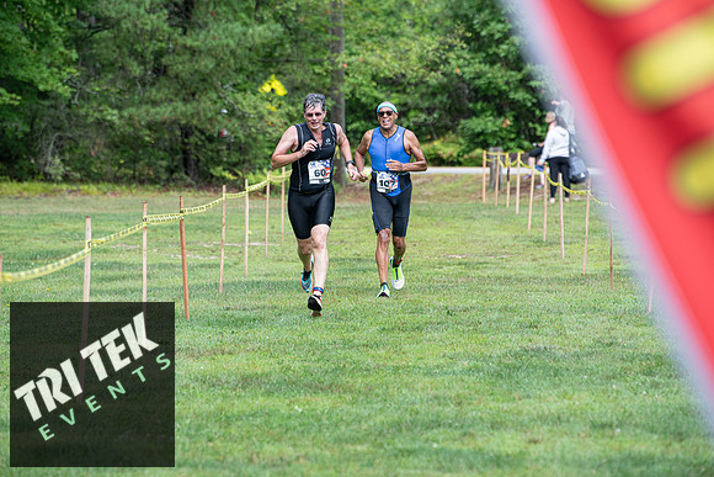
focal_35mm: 200
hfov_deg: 10.3
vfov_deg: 6.9
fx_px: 3967
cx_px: 357
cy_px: 238
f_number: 4.5
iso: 320
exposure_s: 1/640
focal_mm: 200
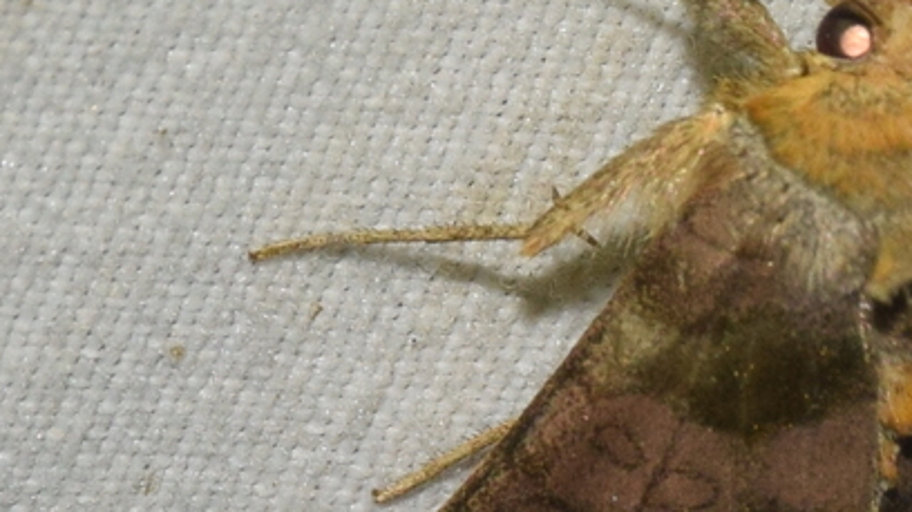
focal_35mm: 518
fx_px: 12520
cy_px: 373
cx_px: 659
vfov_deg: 2.3
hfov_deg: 4.2
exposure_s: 1/160
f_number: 13
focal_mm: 140
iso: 400
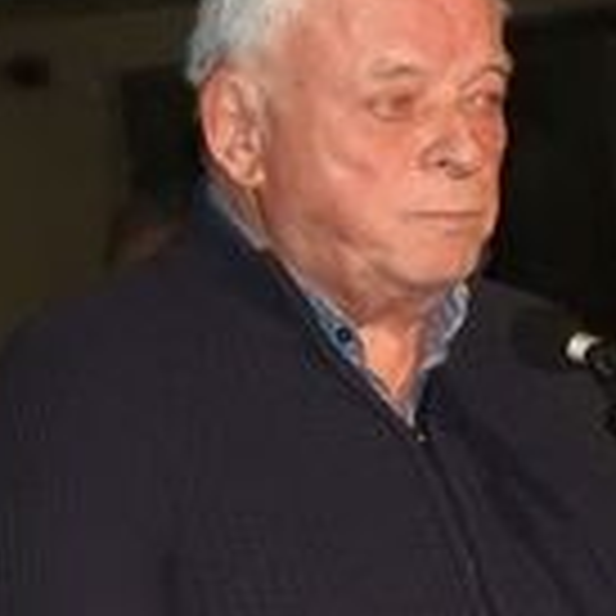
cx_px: 162
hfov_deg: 3.5
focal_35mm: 494
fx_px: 9946
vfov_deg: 3.5
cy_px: 553
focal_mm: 30.5
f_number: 5.2
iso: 1600
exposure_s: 1/60
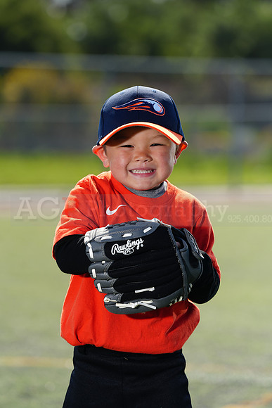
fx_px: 2265
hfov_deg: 6.9
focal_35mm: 200
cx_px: 136
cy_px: 204
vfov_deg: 10.3
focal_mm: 200
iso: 50
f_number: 5
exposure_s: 1/250
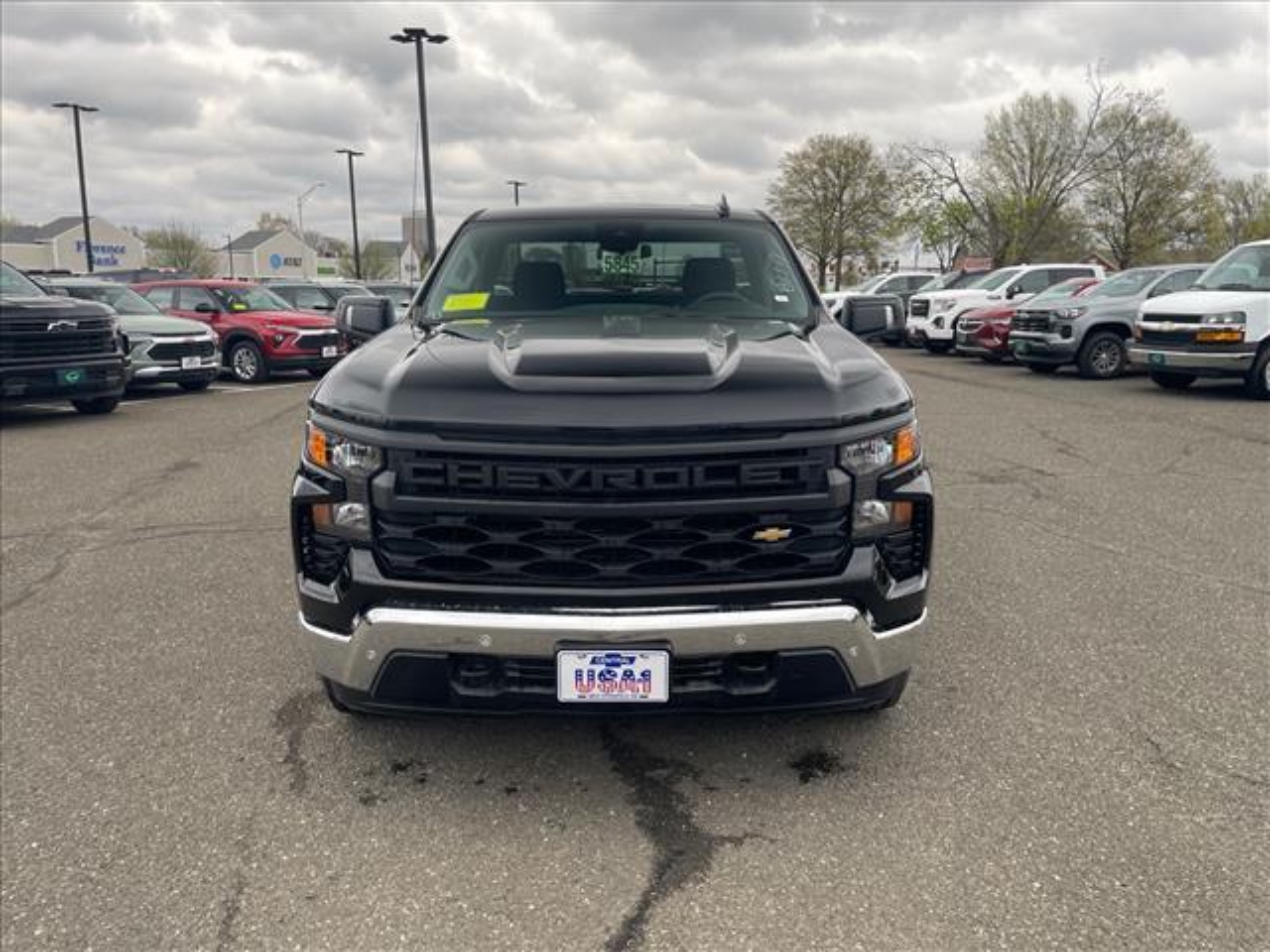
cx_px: 635
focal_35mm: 26
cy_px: 476
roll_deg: +0.0
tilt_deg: -11.2
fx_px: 954
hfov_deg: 67.3
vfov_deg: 53.1
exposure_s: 1/421
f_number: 1.6
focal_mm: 4.2
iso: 32
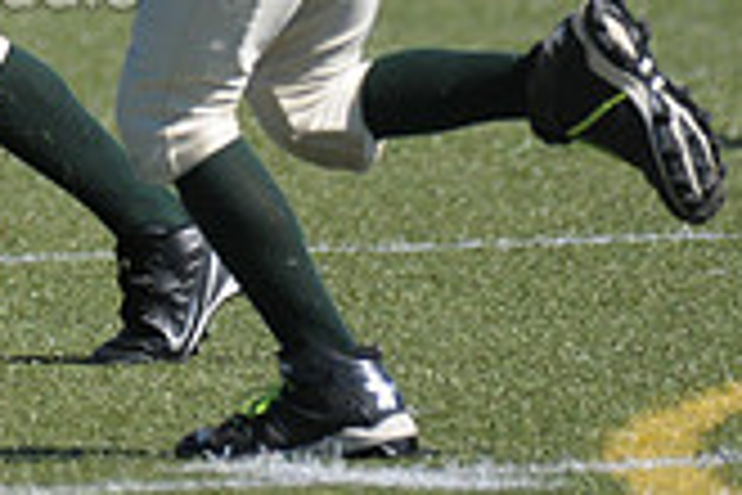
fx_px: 32522
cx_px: -342
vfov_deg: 0.9
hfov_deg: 1.3
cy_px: -178
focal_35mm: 1578
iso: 640
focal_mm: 300
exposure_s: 1/4000
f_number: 4
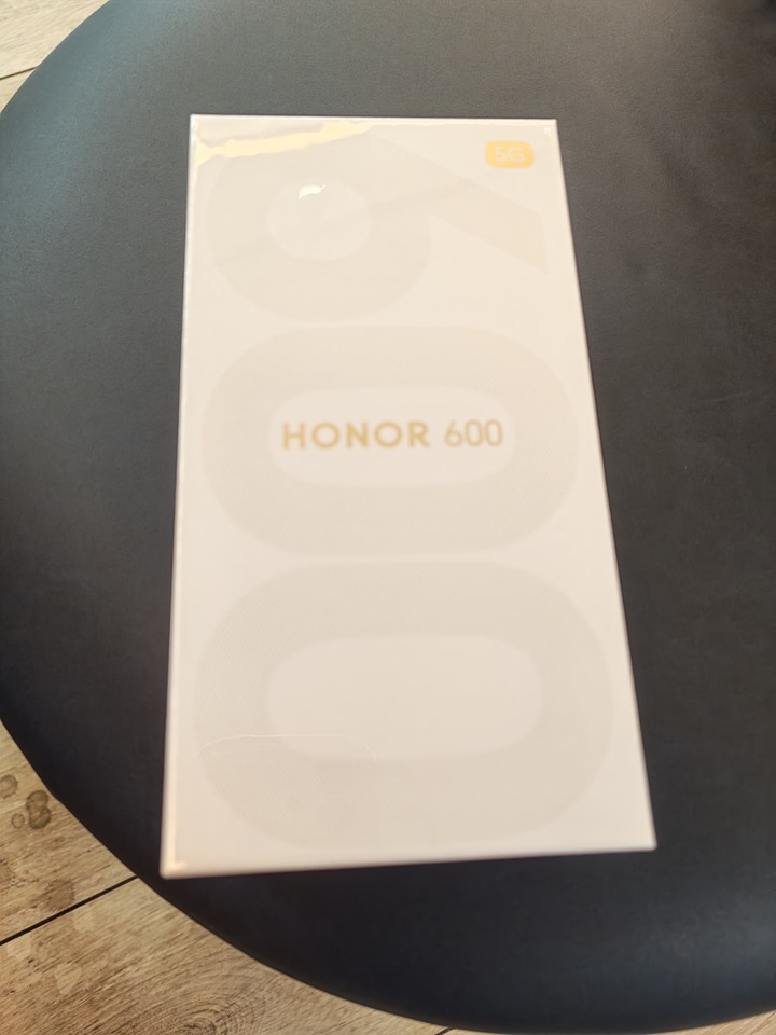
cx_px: 388
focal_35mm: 27
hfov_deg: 51.4
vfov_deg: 65.3
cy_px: 518
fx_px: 807
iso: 800
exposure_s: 1/60
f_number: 1.9
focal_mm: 6.12
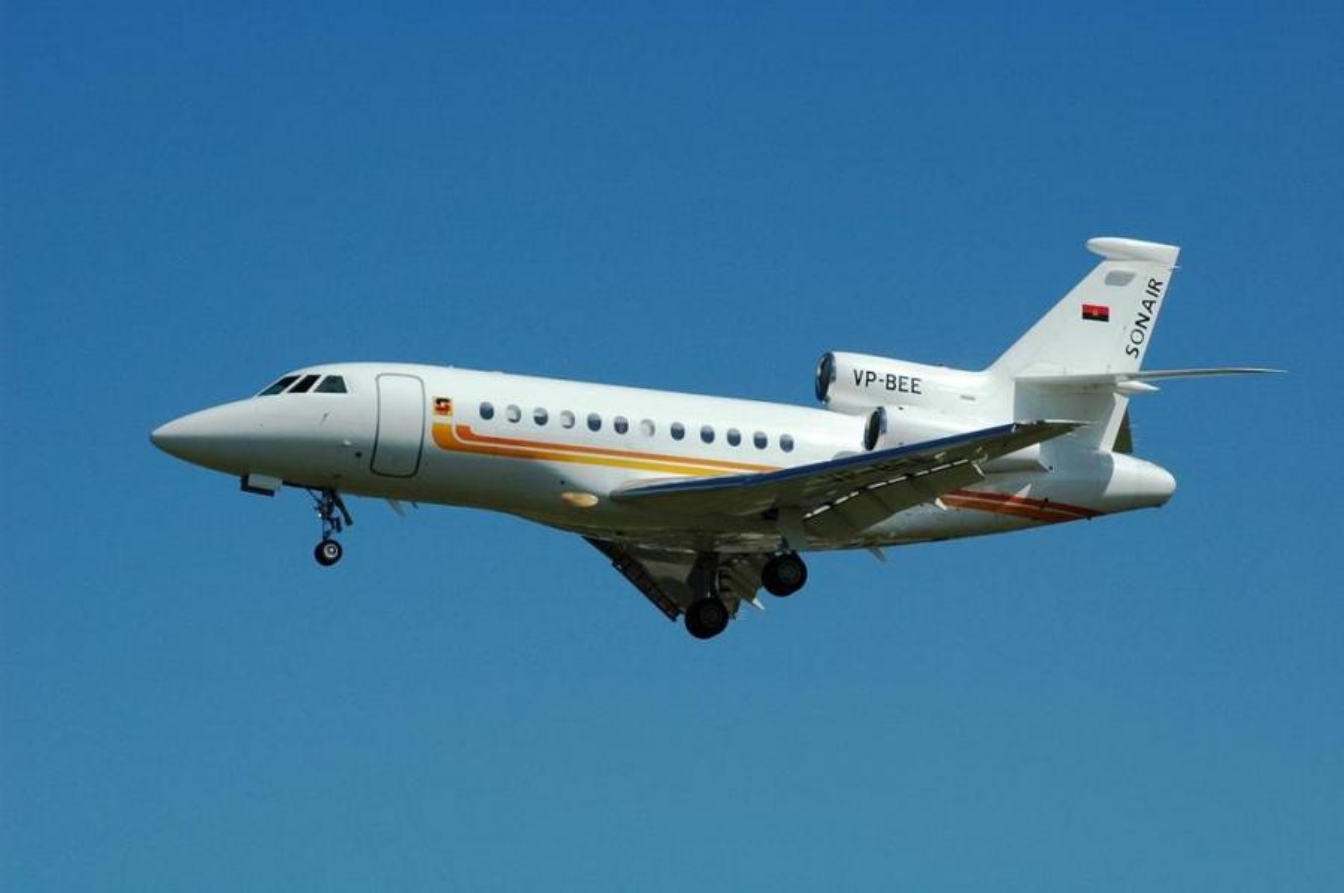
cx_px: 672
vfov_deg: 7.0
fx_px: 7272
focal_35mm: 195
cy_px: 446
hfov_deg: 10.6
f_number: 8
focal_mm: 130
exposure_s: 1/1000
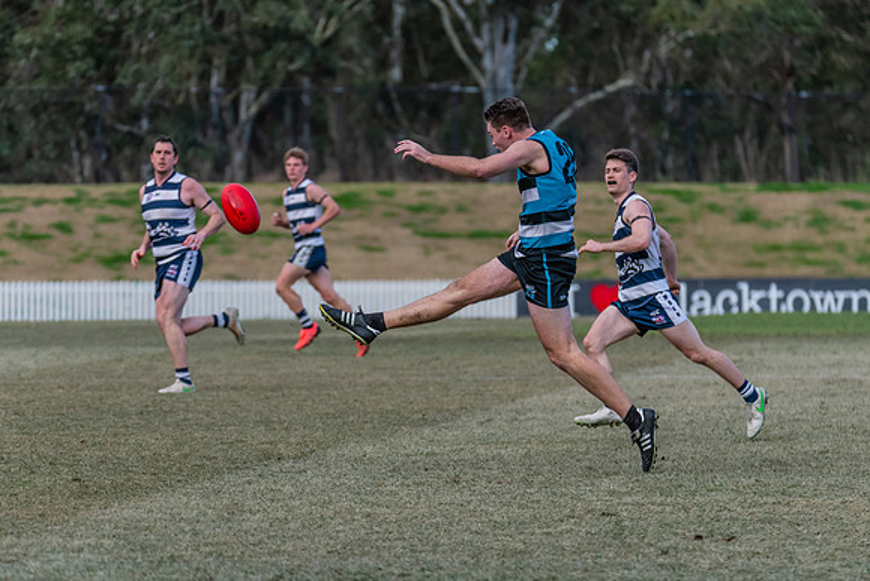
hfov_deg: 7.5
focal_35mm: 275
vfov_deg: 5.0
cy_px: 282
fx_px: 6655
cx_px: 450
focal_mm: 260
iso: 1400
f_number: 5.6
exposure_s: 1/2000
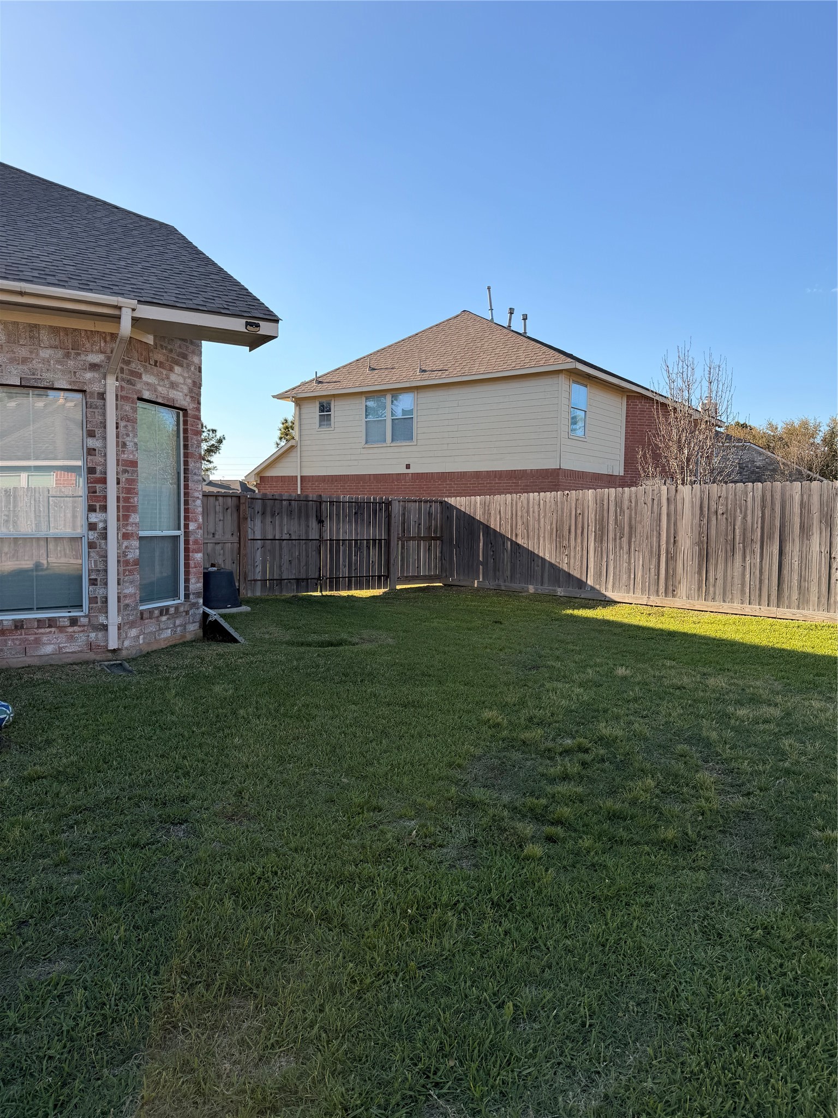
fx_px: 775
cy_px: 559
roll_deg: -1.7
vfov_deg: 71.6
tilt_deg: -2.0
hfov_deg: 56.8
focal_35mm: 24
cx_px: 419
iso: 80
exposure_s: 1/2801
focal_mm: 6.76
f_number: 1.78
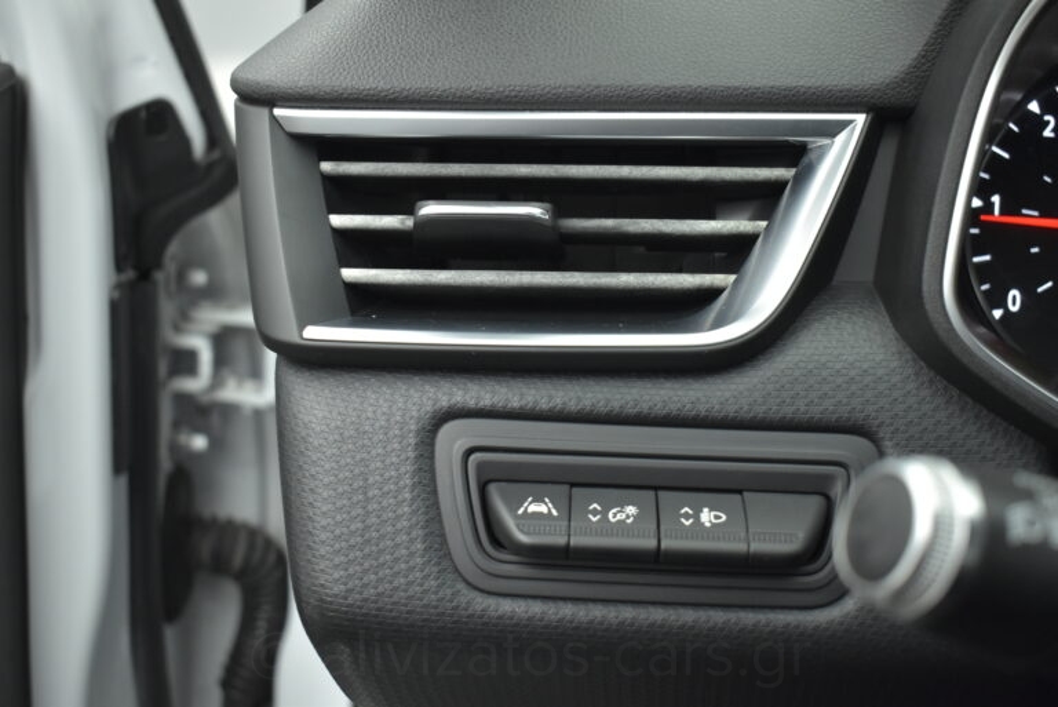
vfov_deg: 30.9
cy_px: 354
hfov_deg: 44.9
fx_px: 1279
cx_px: 529
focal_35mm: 44
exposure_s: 1/50
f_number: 4.2
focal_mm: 29
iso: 1600
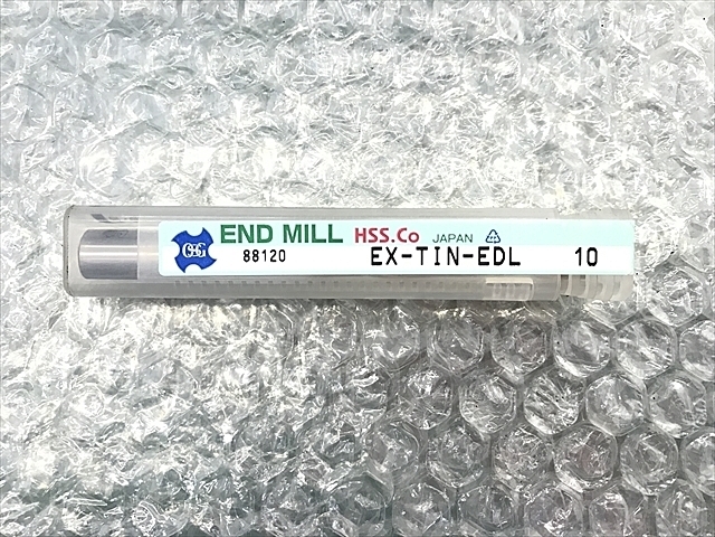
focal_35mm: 28
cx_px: 358
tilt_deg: -86.0
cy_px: 268
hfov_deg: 63.4
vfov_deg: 49.7
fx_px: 578
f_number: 1.8
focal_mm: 3.99
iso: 40
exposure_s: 1/33
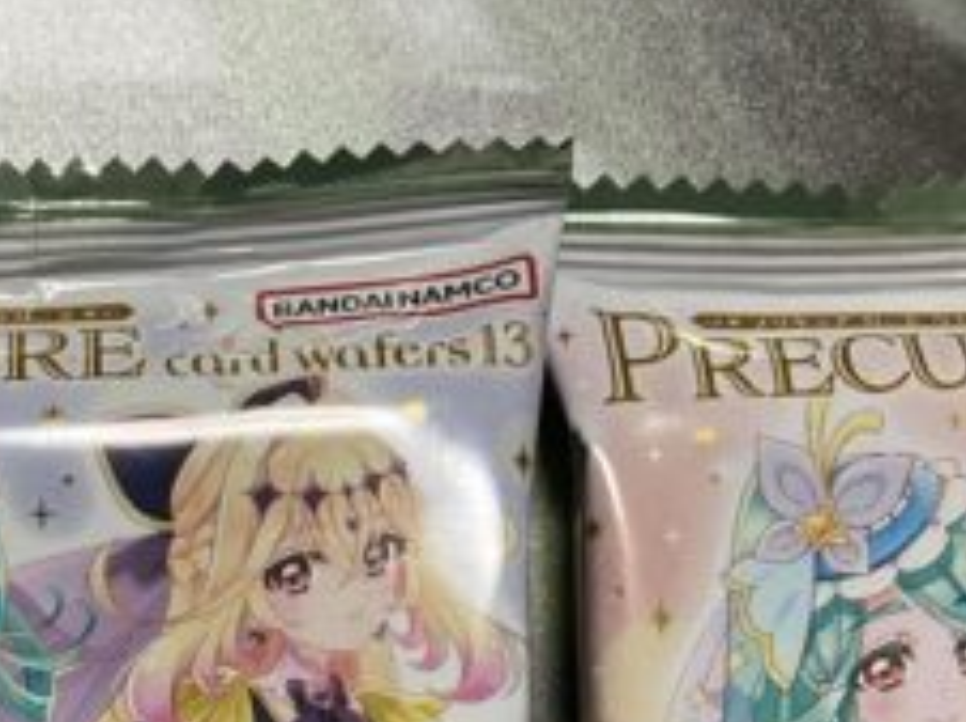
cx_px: 43
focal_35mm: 89
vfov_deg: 15.5
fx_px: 2481
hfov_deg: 21.4
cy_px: 1032
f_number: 1.8
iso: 100
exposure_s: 1/50
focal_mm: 3.99
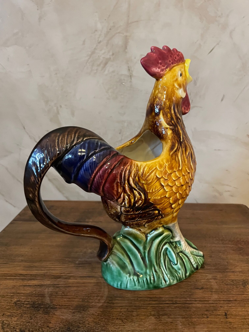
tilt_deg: -14.4
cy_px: 166
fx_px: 249
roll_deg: +0.5
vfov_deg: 67.3
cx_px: 124
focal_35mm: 26
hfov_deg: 53.1
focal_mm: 4.2
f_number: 1.6
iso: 500
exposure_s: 1/25
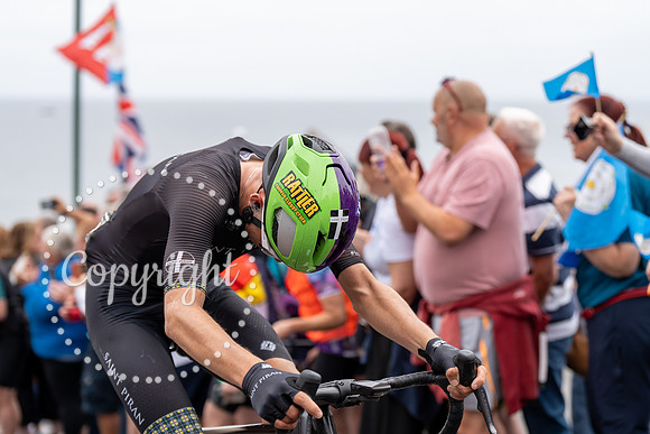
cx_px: 325
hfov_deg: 24.5
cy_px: 217
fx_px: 1499
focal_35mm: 83
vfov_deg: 16.5
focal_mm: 83
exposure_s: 1/1000
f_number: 3.5
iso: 320
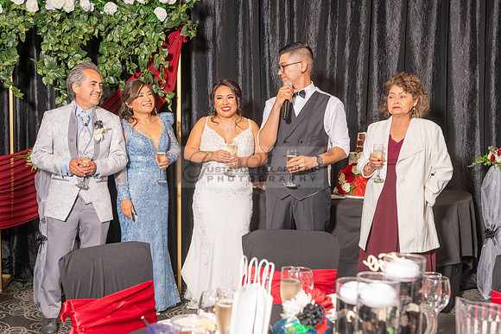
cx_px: 206
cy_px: 190
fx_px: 695
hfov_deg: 39.5
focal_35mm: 50
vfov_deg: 27.0
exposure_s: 1/200
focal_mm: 42
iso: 800
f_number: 4.5
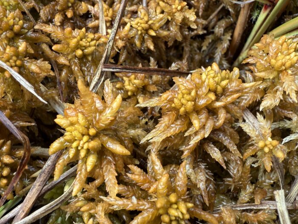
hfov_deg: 52.3
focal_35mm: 35
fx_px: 301
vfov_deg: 40.6
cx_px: 177
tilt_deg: -64.2
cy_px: 130
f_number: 2.2
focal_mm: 2.22
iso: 40
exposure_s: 1/99
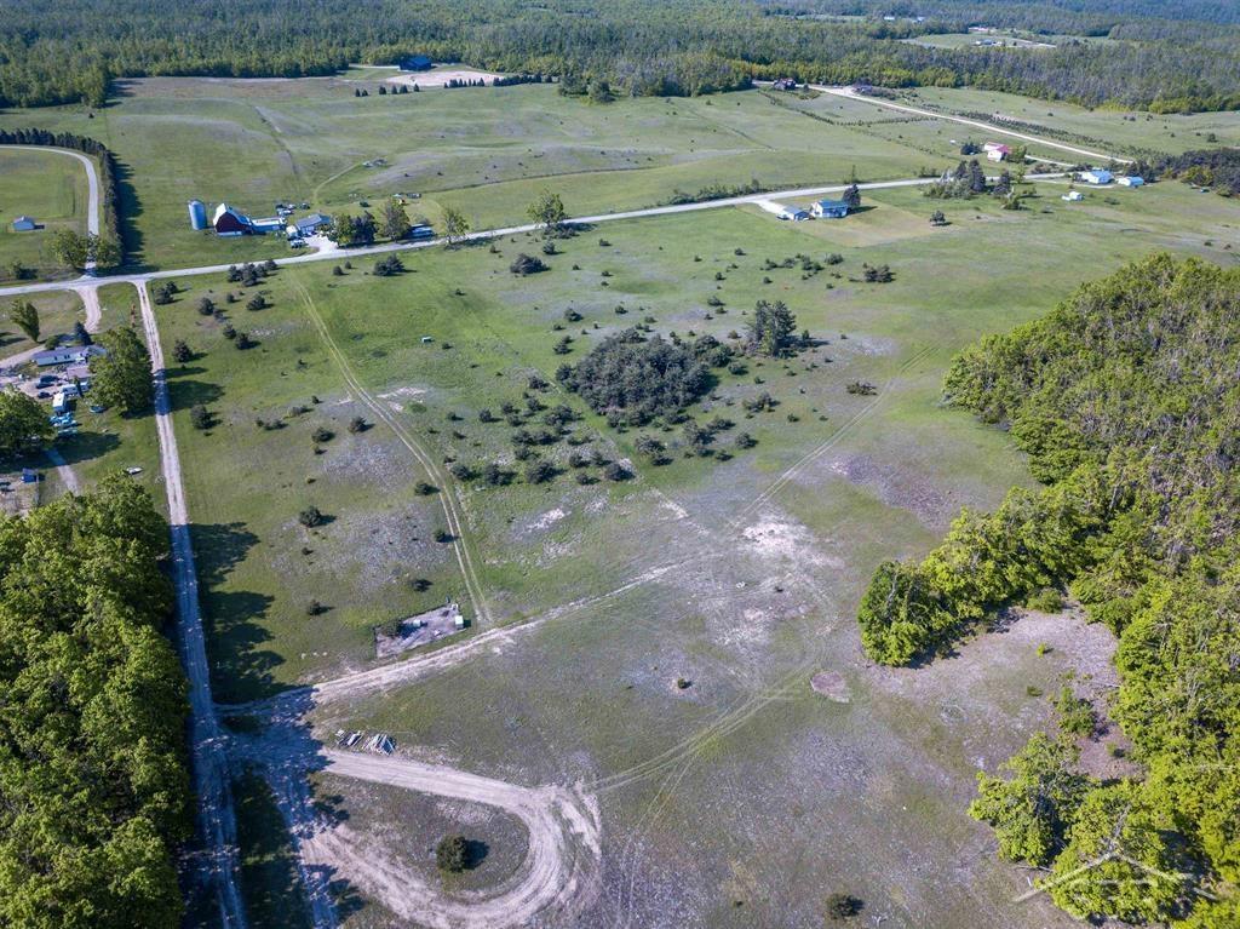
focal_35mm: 26
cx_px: 620
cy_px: 464
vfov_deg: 53.0
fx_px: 931
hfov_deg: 67.3
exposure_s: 1/1000
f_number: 2.2
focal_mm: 4.73
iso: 100
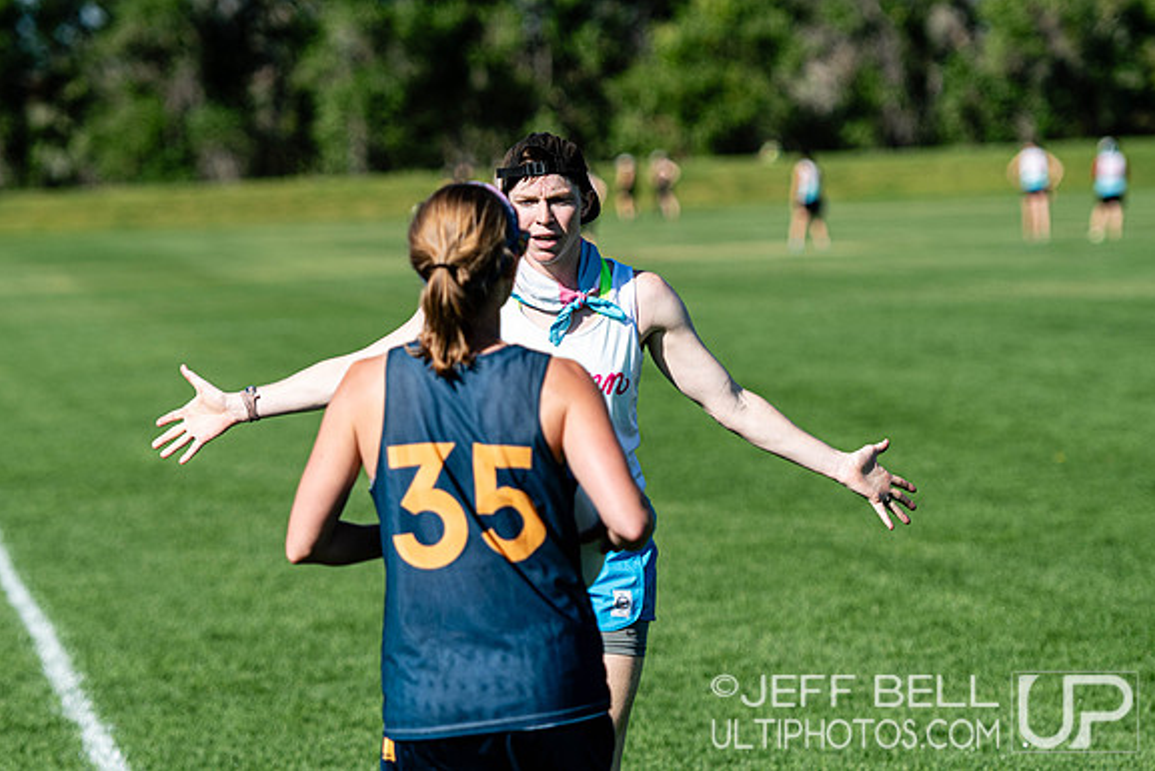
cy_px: 386
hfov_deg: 10.5
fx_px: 6290
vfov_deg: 7.0
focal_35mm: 196
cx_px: 579
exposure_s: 1/2000
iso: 100
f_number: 3.2
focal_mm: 130
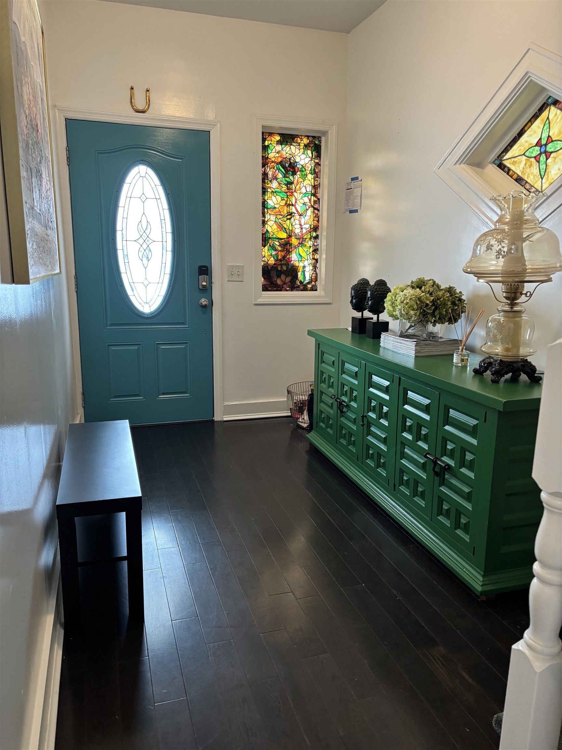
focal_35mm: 26
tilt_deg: -12.5
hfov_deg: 53.1
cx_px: 281
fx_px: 563
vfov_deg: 67.3
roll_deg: -1.0
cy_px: 375
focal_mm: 5.96
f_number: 1.6
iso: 320
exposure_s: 1/60
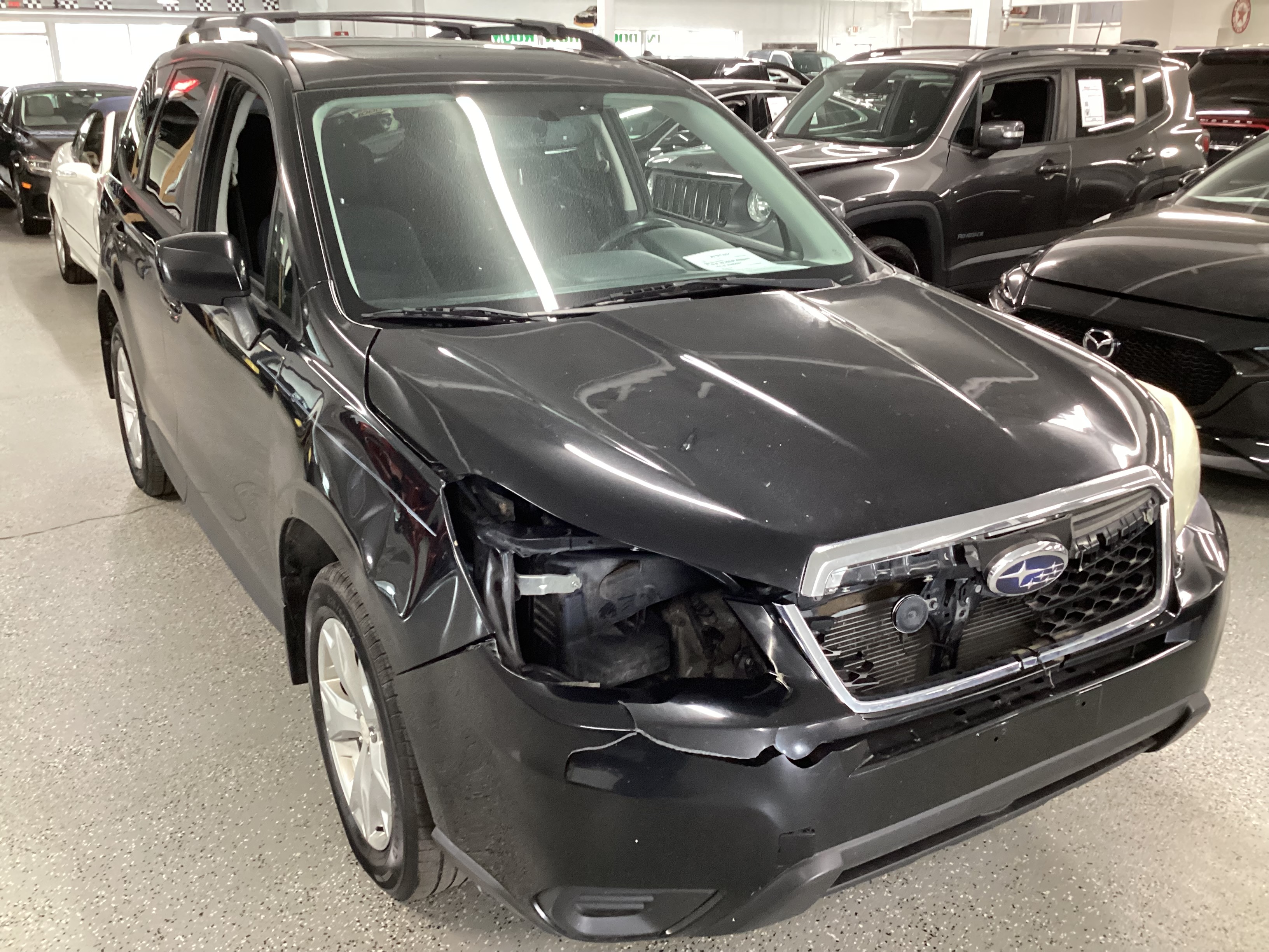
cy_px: 476
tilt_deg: -21.0
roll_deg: -0.1
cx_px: 634
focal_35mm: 31
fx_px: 1136
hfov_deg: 58.4
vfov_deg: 45.4
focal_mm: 3.3
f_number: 2.4
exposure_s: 1/40
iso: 320
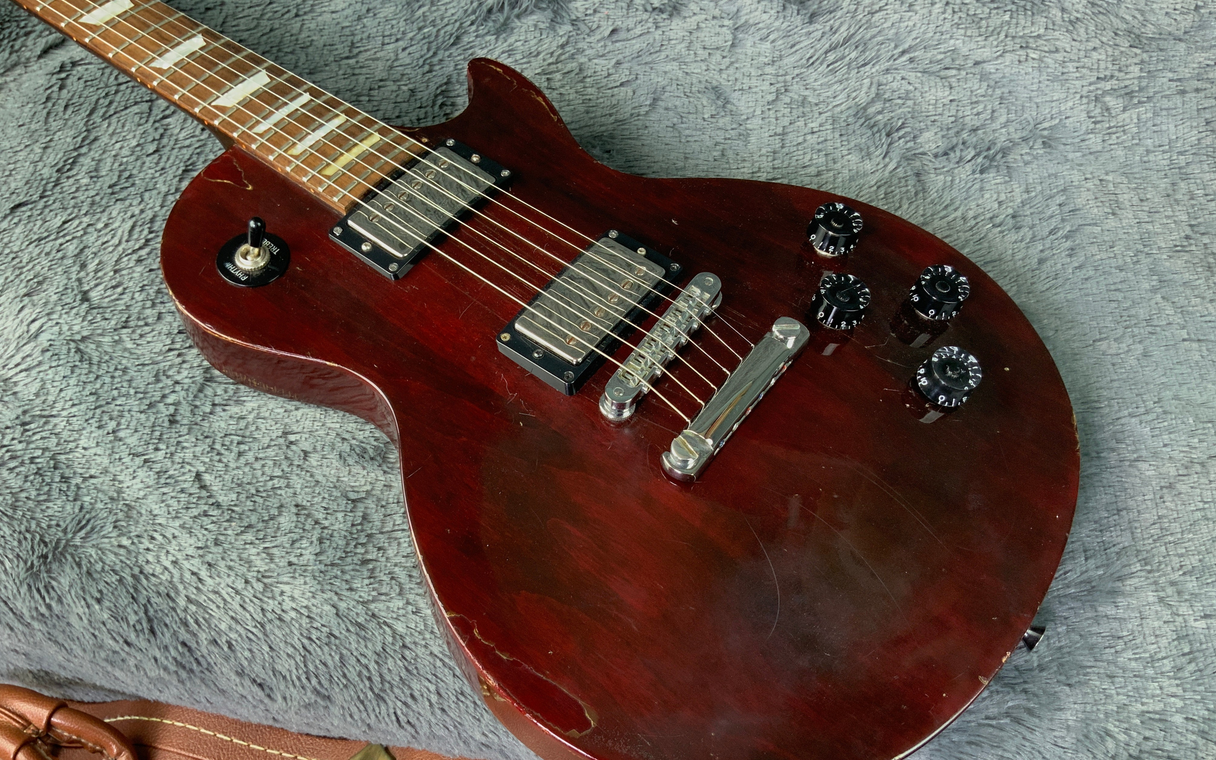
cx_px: 607
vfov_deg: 40.5
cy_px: 434
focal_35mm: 31
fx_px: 1027
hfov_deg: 61.2
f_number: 1.8
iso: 200
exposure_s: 1/50
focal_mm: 3
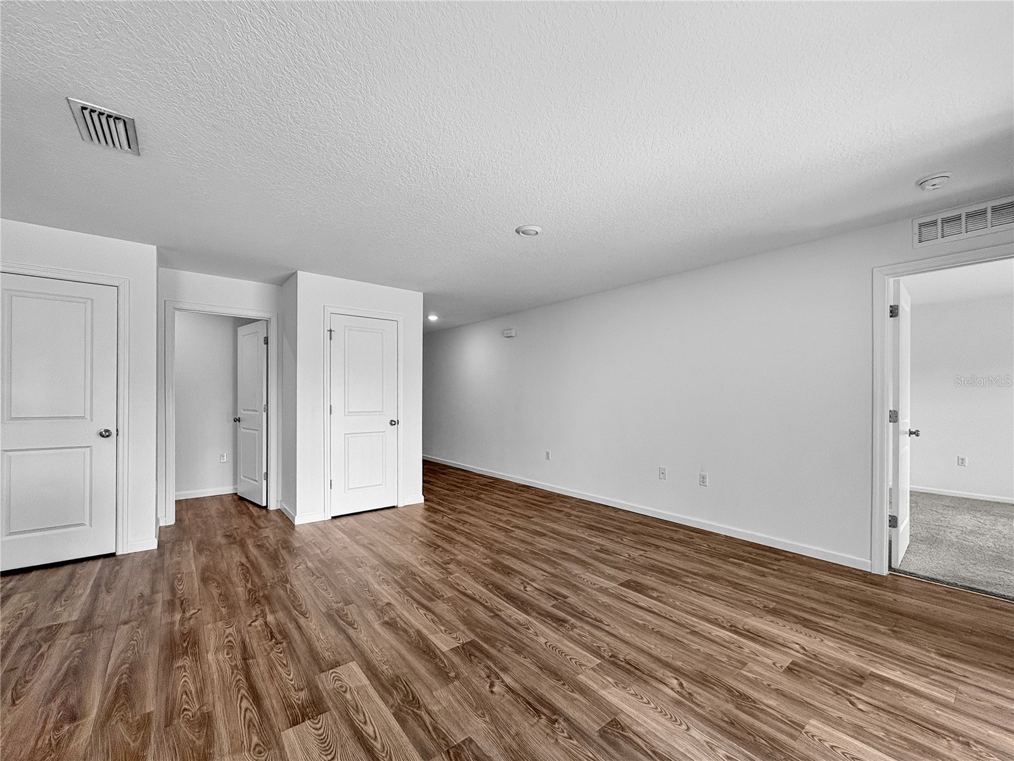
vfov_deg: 85.7
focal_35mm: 14
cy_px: 380
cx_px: 507
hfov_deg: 102.1
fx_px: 410
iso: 100
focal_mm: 2.22
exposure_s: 1/120
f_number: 2.2
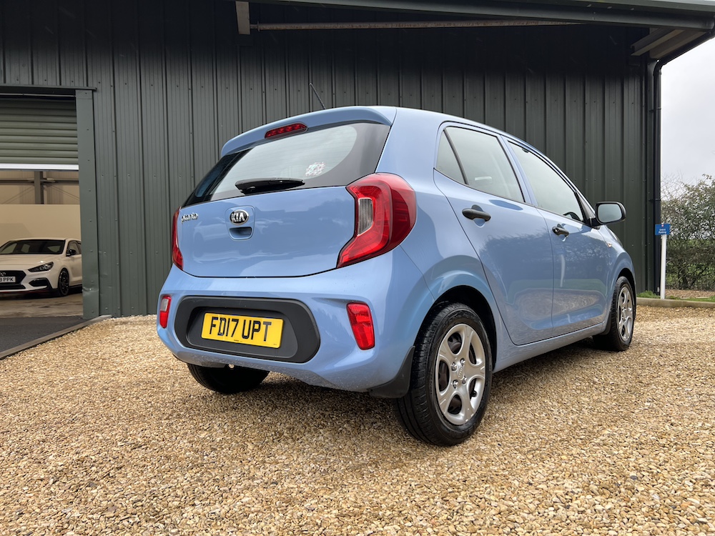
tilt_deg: -2.1
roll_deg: +1.9
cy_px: 268
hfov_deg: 67.3
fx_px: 537
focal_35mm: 26
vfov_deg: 53.1
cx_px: 358
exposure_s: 1/121
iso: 40
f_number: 1.5
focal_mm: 5.7
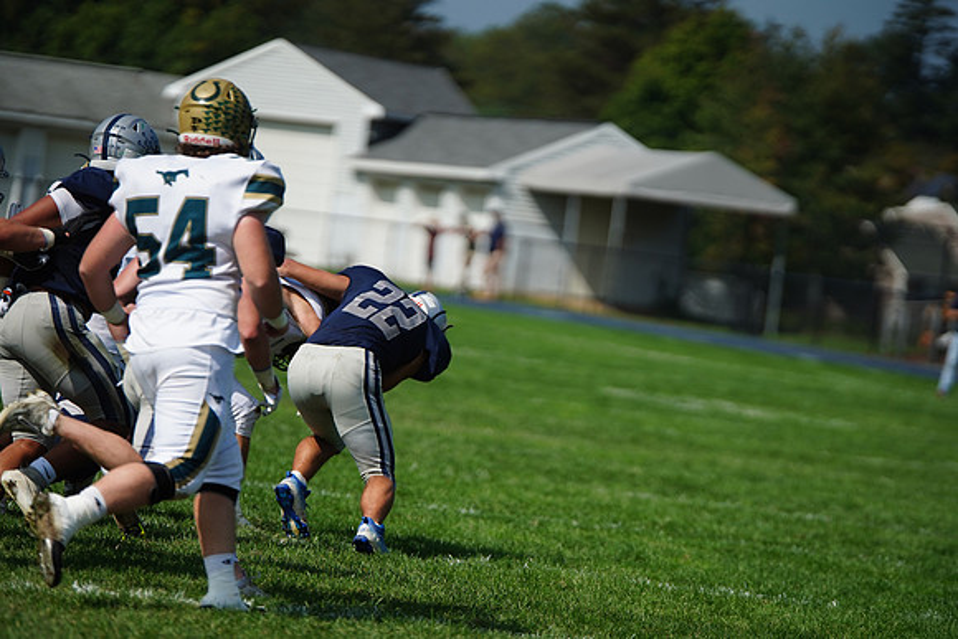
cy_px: 320
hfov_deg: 8.3
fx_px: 6574
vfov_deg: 5.6
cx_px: 479
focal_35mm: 247
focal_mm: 247
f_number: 2.8
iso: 400
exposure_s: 1/8000
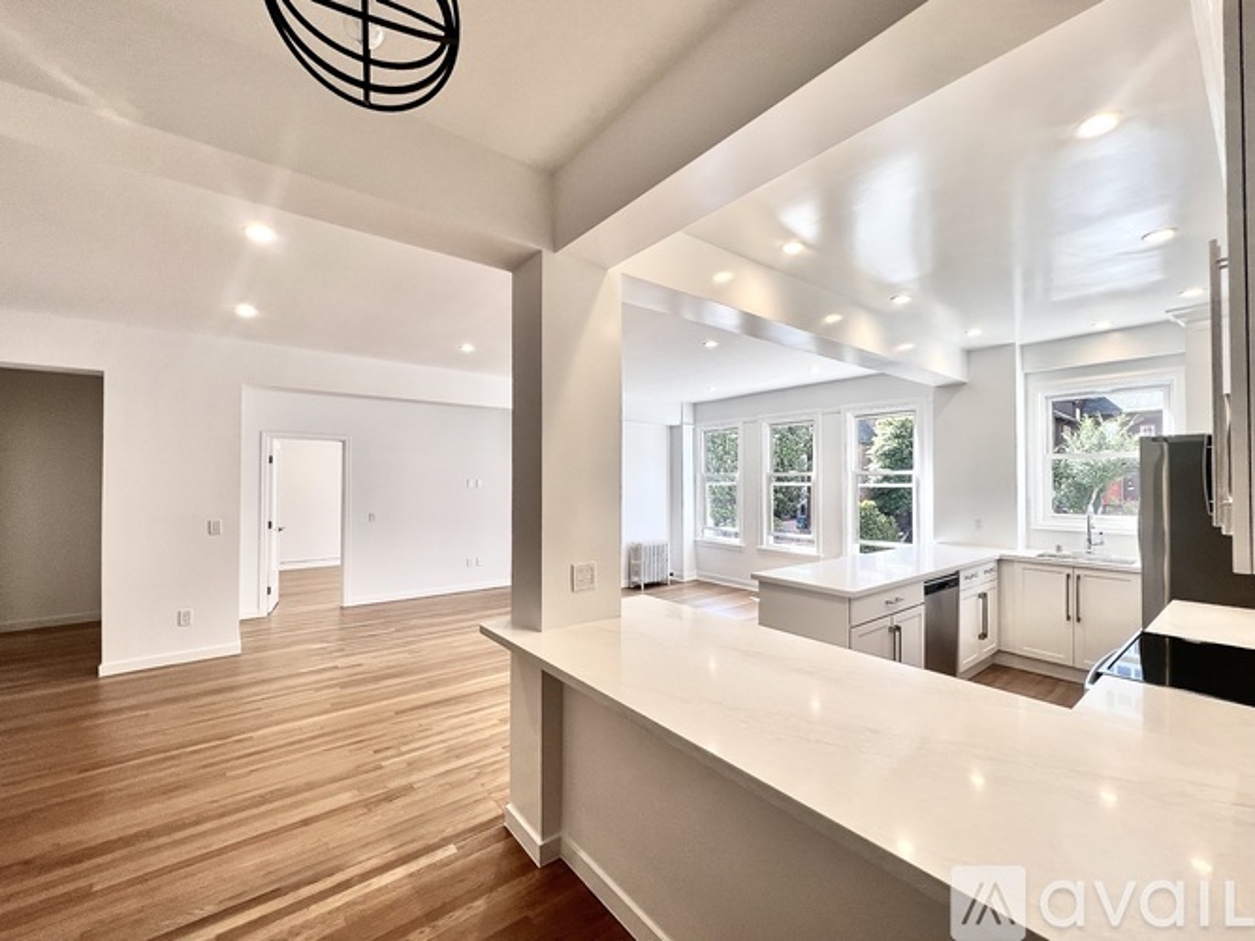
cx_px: 628
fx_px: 471
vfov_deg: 89.9
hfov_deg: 106.2
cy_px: 470
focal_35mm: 13
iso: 32
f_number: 1.8
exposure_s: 1/134
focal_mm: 1.57
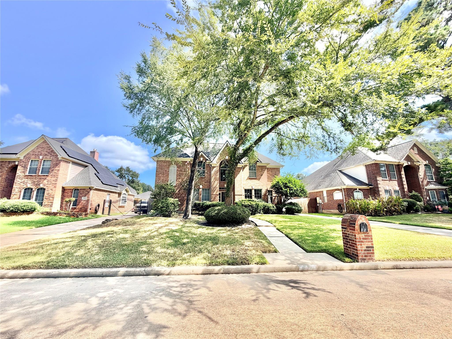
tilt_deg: +12.4
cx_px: 226
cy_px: 170
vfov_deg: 85.7
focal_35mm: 14
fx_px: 183
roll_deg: +0.6
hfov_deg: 102.1
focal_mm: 2.22
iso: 40
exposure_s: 1/770
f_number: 2.2
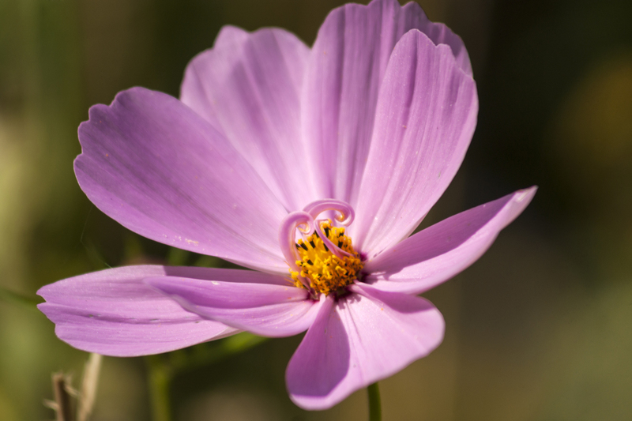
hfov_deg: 4.6
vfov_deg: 3.1
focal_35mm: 450
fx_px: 7898
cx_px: 316
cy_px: 210
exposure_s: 1/500
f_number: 6.3
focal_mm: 300
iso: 100
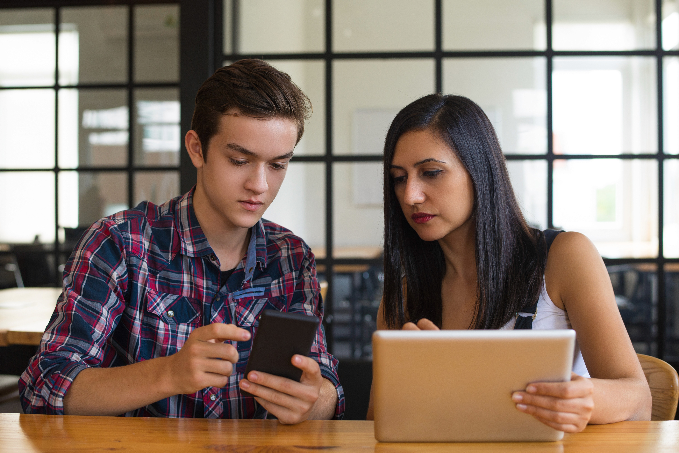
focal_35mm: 58
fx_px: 1094
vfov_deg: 23.4
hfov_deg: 34.5
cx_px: 340
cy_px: 226
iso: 125
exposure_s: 1/100
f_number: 4
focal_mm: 58
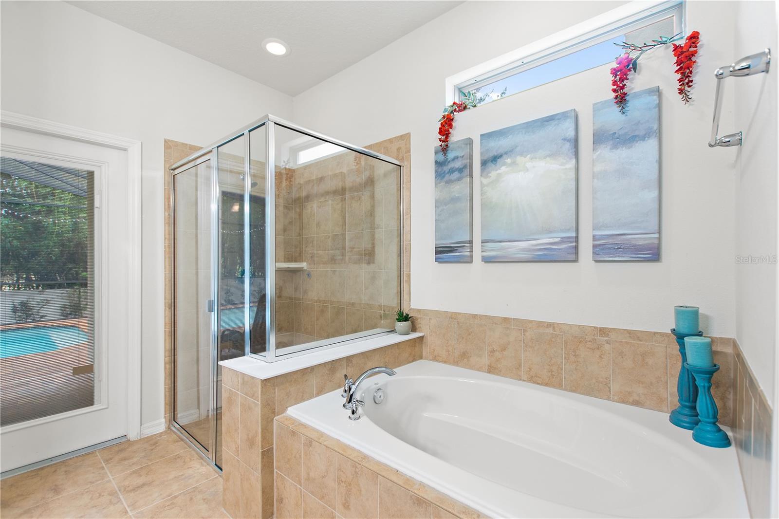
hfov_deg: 100.4
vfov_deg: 77.3
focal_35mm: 15
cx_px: 390
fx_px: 324
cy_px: 260
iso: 400
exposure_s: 1.3
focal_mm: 10
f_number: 4.5
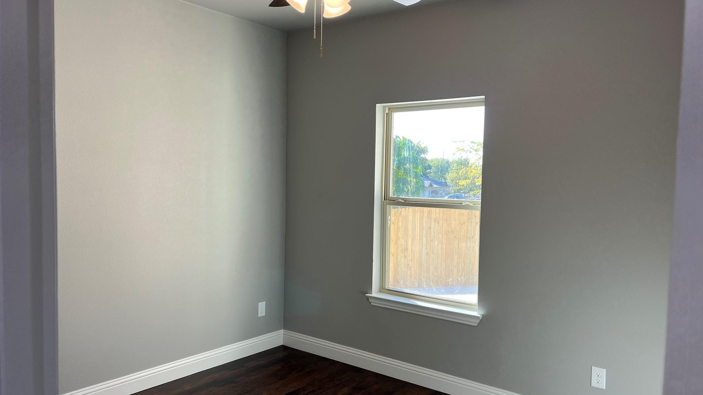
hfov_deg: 66.1
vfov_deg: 40.2
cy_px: 208
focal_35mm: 29
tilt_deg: -2.8
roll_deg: -0.7
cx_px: 359
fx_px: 541
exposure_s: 1/151
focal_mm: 5.1
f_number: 1.6
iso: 50
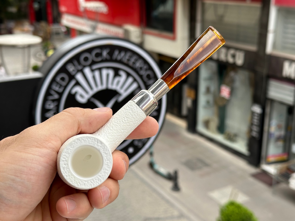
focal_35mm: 48
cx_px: 148
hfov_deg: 39.7
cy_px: 110
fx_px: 409
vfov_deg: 30.3
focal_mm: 6.86
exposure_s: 1/587
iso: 64
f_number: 1.78
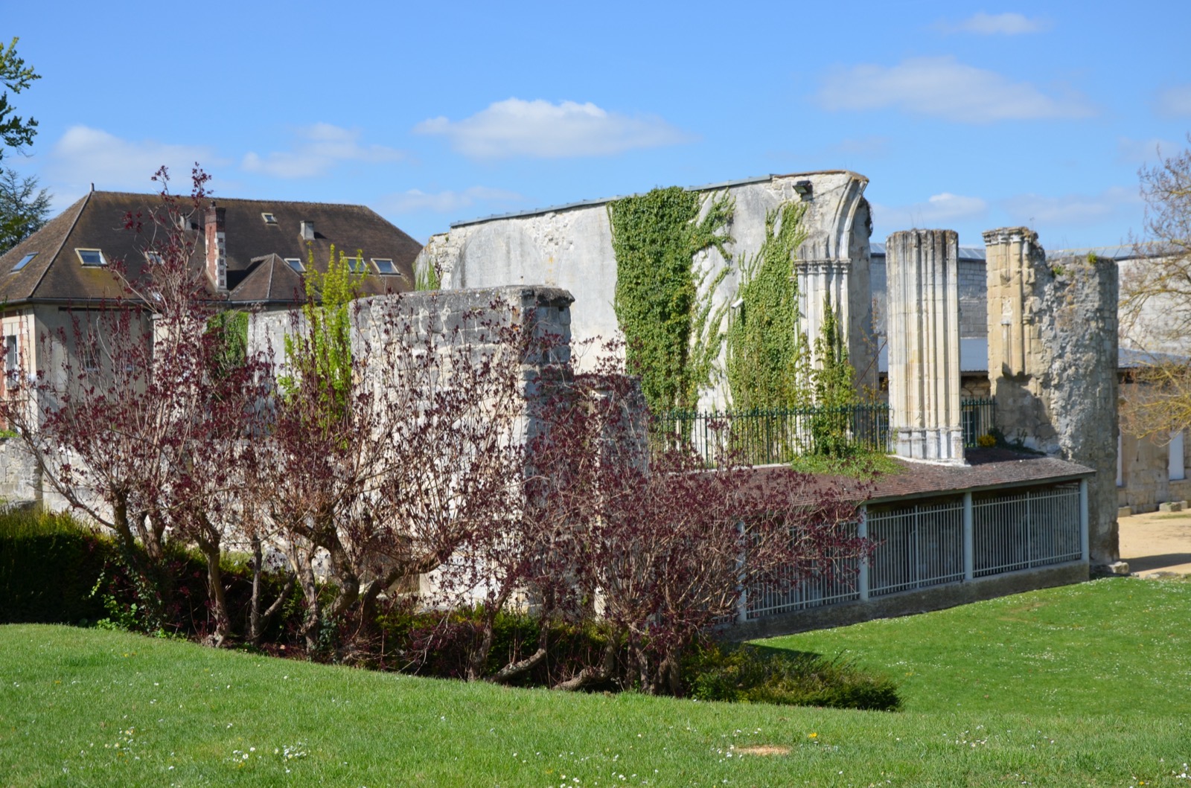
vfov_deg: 27.9
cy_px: 394
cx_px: 596
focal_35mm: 48
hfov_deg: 41.2
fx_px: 1584
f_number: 8
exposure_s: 1/250
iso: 100
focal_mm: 32
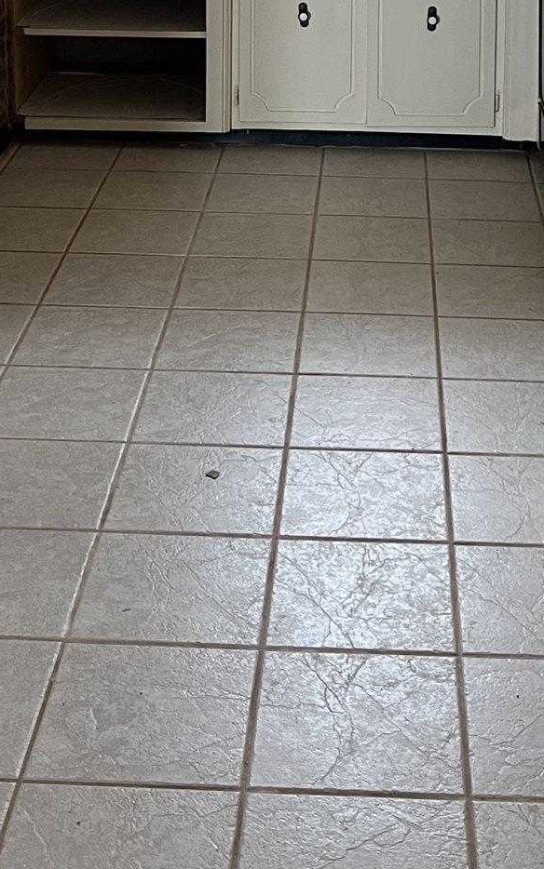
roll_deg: +0.0
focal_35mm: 68
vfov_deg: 27.2
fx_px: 1613
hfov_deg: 19.1
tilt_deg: -9.4
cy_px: -133
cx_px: 331
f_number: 1.5
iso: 160
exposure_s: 1/60
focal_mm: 5.7
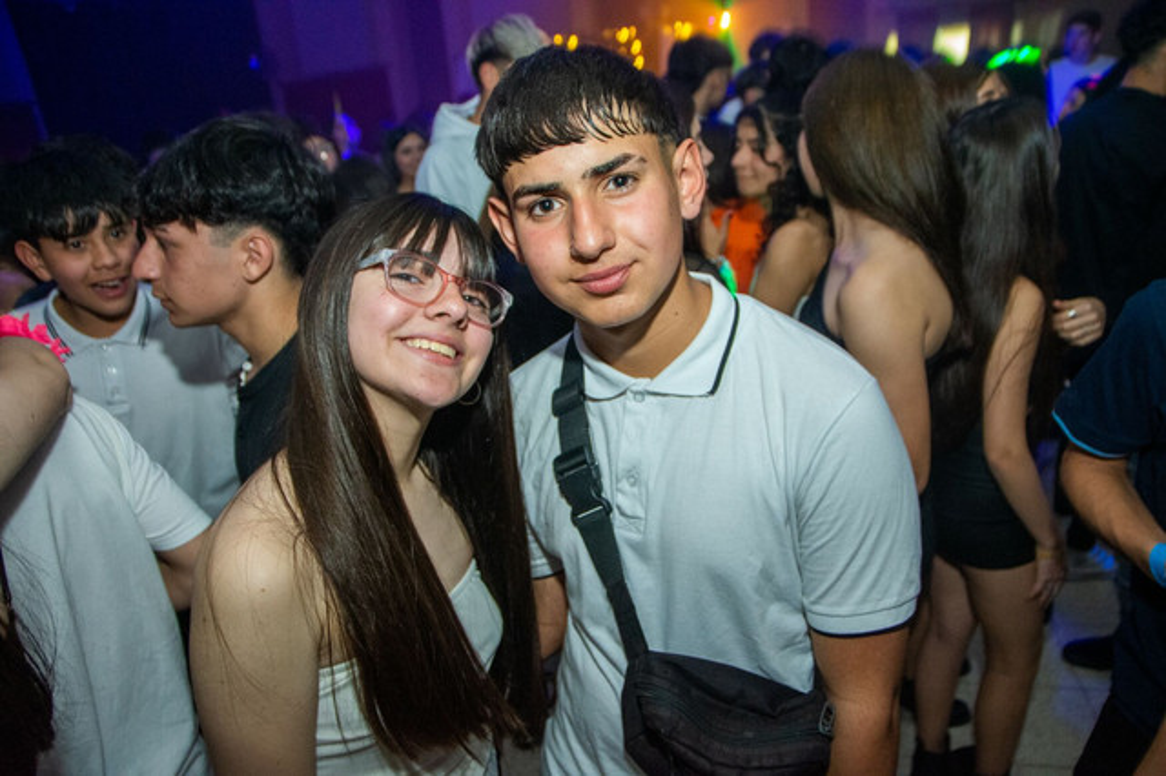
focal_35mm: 26
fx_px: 825
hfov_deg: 70.5
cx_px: 583
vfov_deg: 50.4
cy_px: 388
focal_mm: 17
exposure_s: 1/15
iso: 2500
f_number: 2.8
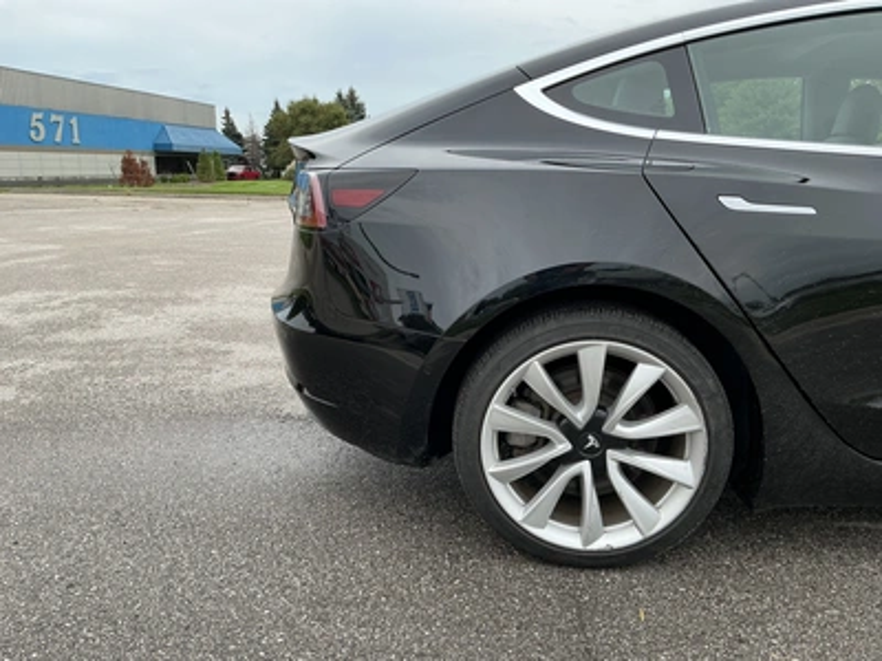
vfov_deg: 49.7
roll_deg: -0.5
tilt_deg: -10.0
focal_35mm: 28
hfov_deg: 63.4
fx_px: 713
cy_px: 330
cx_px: 441
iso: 25
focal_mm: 3
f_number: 1.8
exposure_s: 1/461
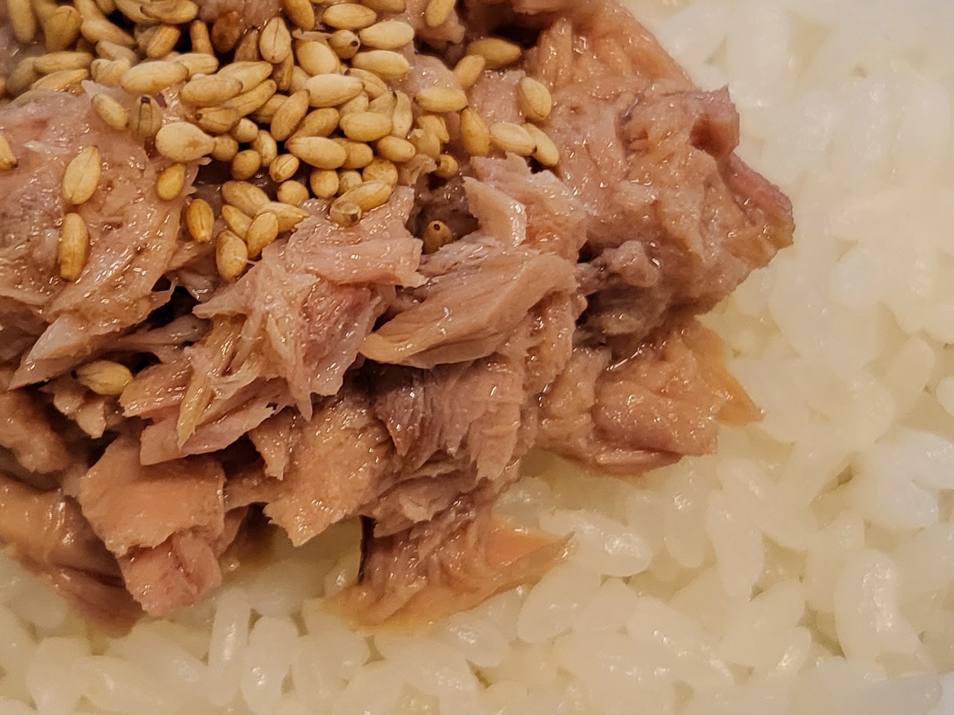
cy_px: 315
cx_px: 365
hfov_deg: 28.9
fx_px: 1846
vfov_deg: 21.9
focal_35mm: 67
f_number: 1.8
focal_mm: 4.25
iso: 250
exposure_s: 1/59
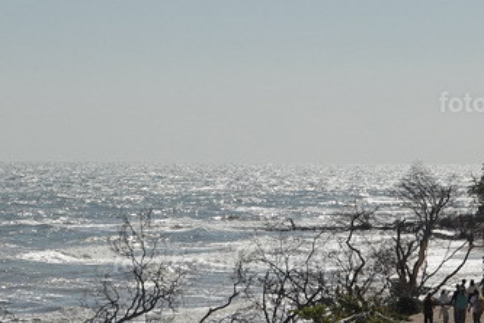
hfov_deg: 8.7
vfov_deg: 5.8
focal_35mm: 237
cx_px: 158
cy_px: 231
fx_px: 3186
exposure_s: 1/1000
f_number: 5
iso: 100
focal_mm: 28.07
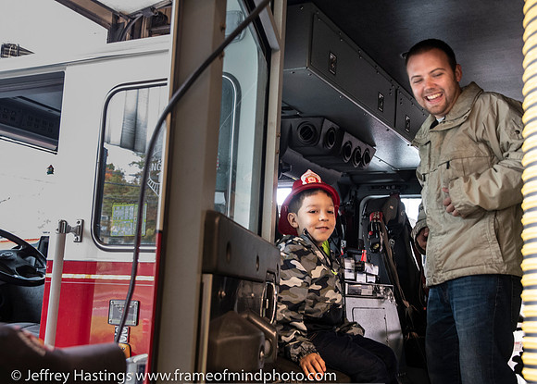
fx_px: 685
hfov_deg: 42.7
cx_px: 299
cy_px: 203
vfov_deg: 31.3
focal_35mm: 45
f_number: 4
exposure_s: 1/40
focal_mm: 27
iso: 2000
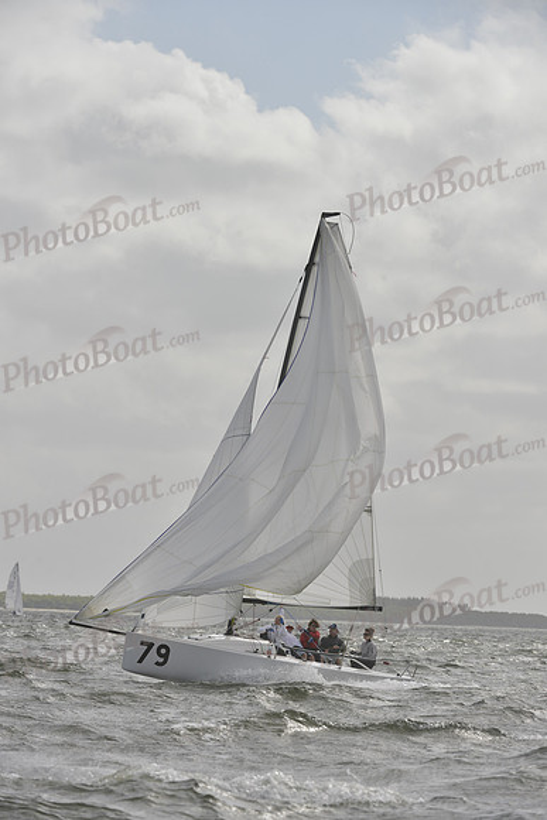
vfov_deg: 9.8
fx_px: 4783
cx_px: 274
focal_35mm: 210
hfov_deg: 6.5
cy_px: 410
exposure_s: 1/1600
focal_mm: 210
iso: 400
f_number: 10
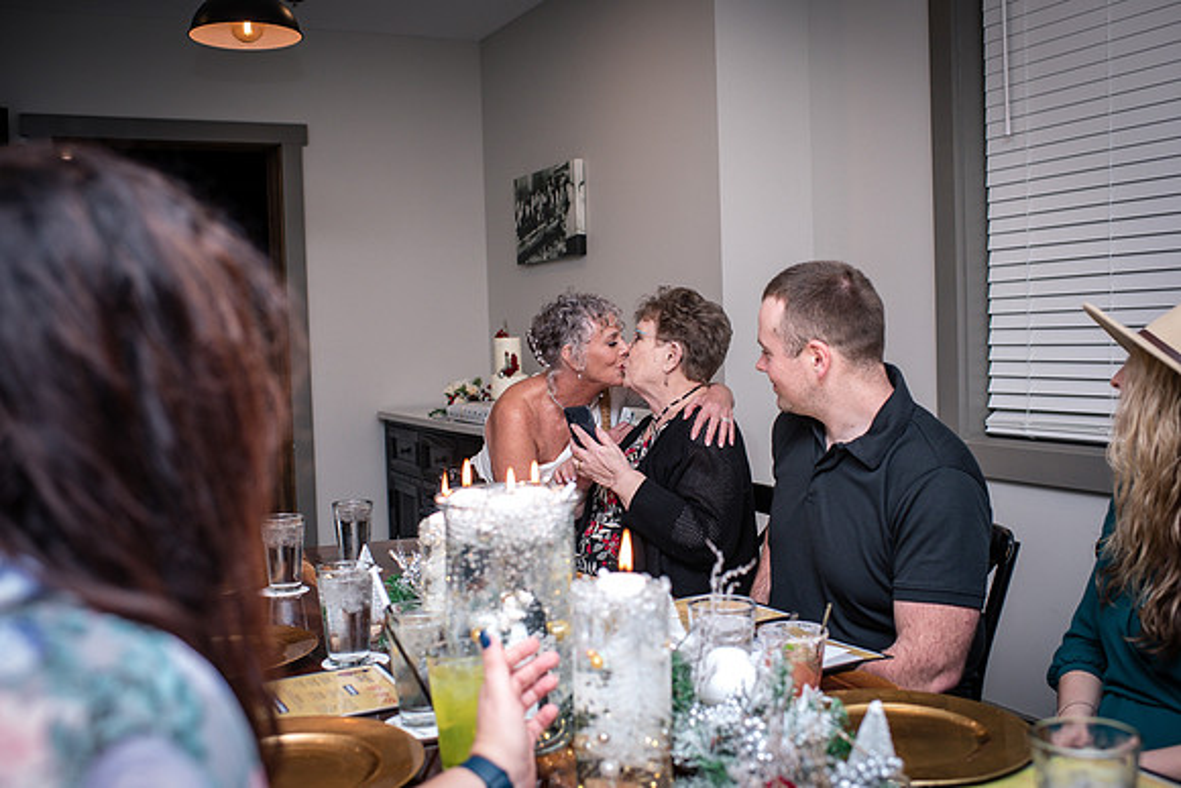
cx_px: 590
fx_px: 1148
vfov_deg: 37.9
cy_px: 394
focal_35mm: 35
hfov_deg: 54.4
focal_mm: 35
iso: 500
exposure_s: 1/200
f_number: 3.5
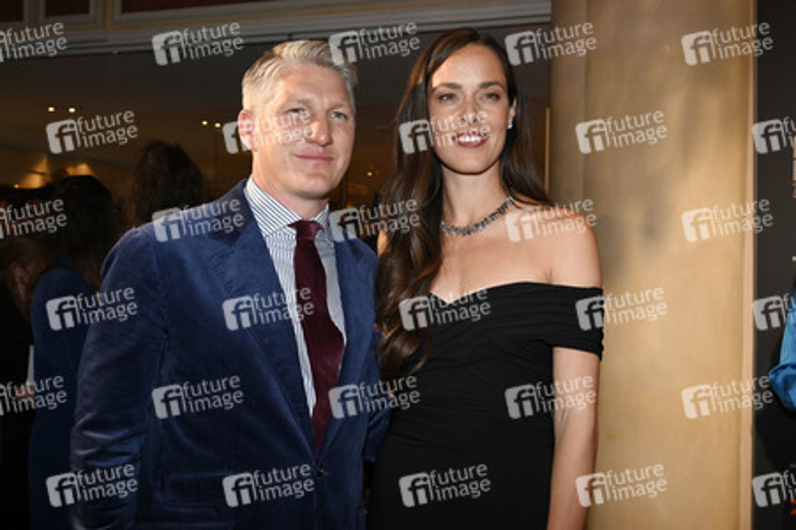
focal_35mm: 42
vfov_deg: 31.8
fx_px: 928
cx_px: 398
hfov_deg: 46.4
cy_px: 265
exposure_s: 1/100
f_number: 6.3
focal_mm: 42
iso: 1000
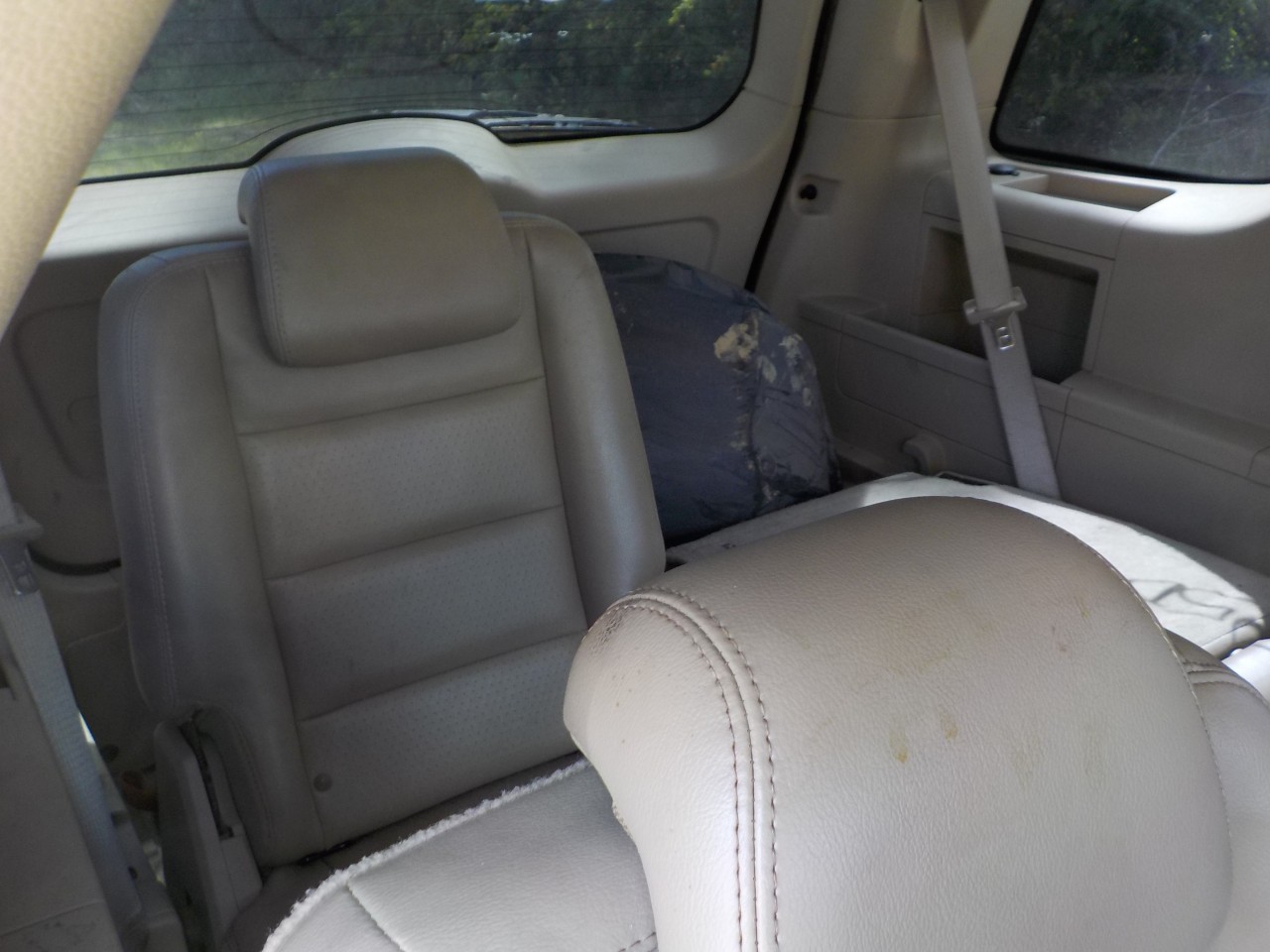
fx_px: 1101
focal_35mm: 30
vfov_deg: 46.8
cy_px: 476
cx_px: 635
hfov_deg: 60.0
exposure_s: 1/40
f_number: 3.3
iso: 125
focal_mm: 4.1
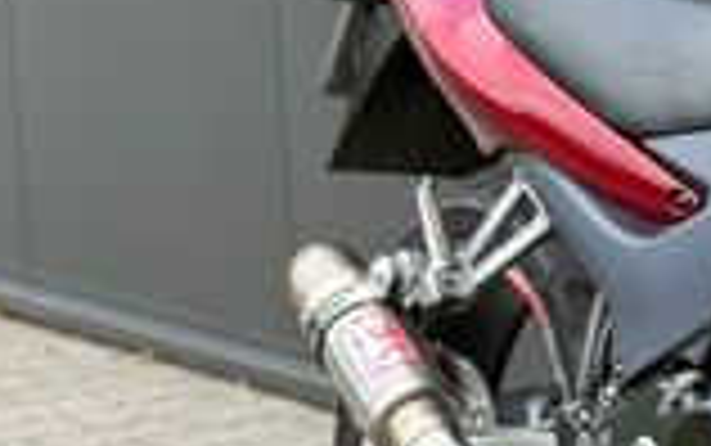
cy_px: 329
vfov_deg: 6.4
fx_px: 3995
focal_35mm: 206
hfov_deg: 9.8
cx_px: 1125
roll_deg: +1.7
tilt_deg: -8.5
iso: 80
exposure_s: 1/810
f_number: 1.78
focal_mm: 6.76
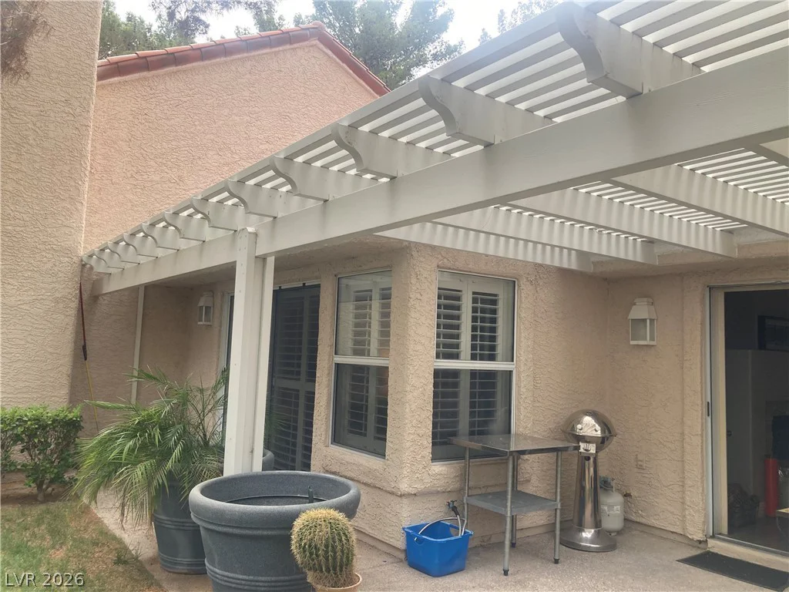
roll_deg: -1.5
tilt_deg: +5.5
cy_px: 296
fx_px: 638
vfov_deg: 49.7
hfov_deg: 63.4
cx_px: 394
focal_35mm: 28
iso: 20
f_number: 1.8
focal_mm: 3.99
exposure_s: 1/204
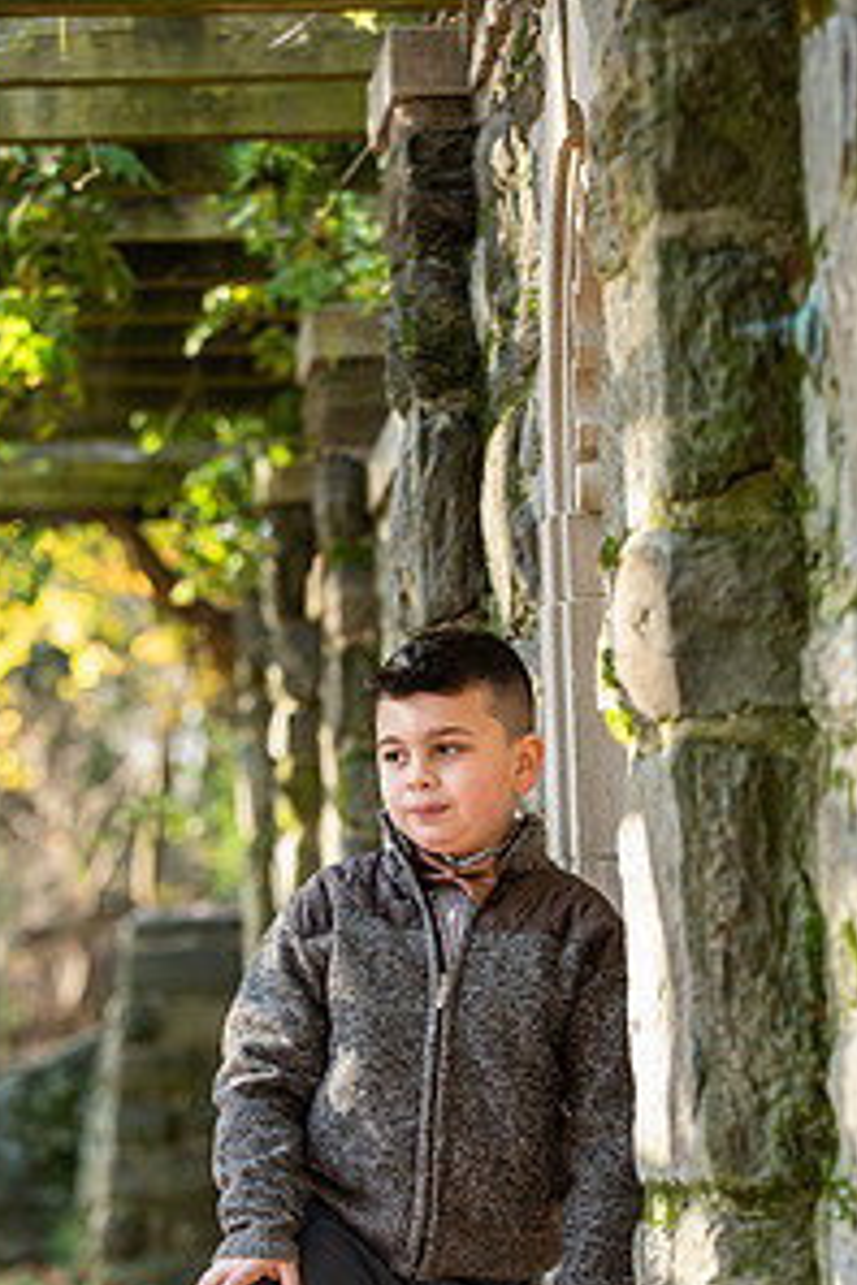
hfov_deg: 9.5
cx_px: 450
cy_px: 852
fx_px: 5142
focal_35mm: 144
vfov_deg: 14.2
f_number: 3.5
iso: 320
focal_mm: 95
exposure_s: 1/200
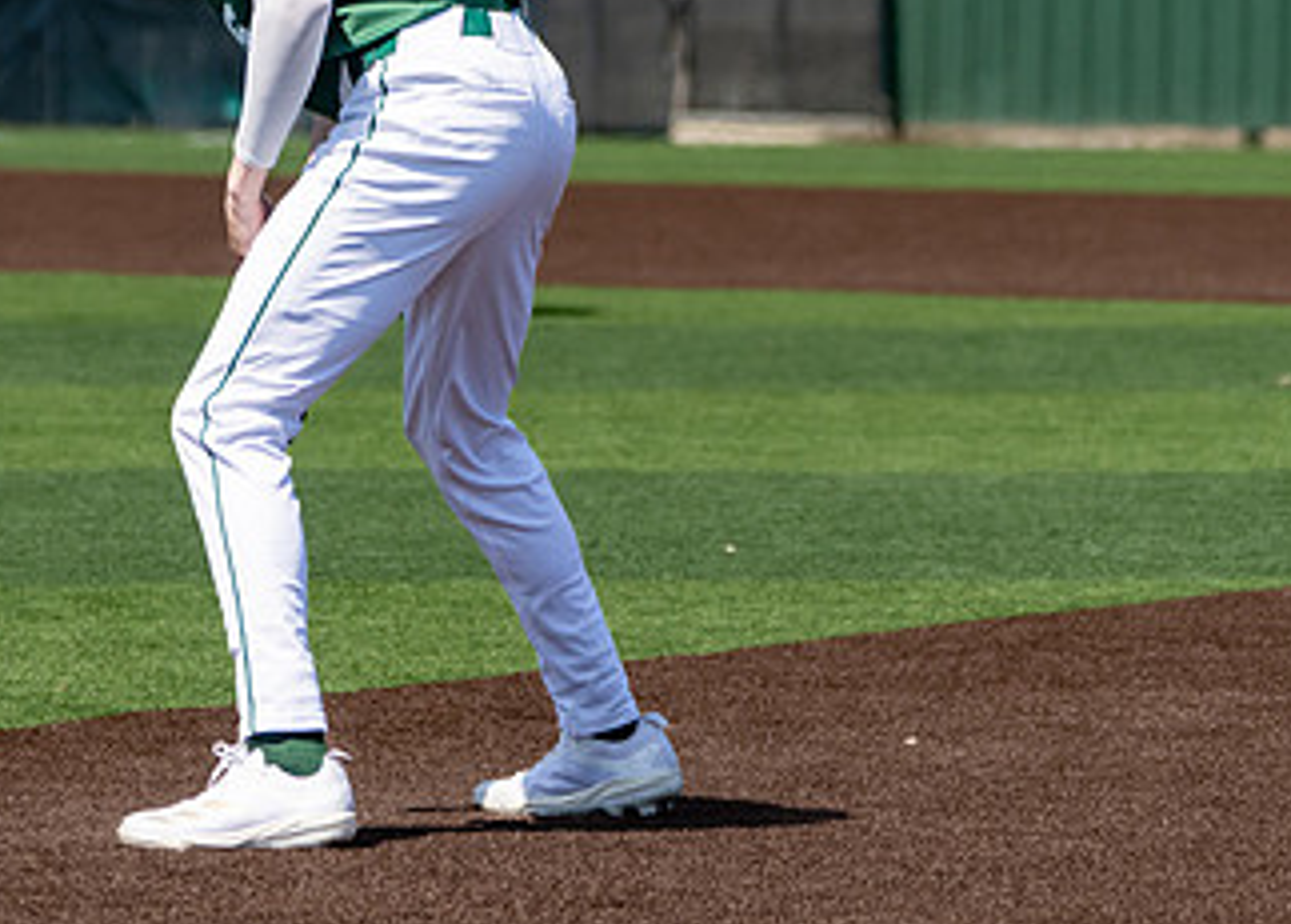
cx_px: 295
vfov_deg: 3.2
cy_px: 177
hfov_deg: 4.5
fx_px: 16360
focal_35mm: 446
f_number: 7.1
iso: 800
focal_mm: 235
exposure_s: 1/2500
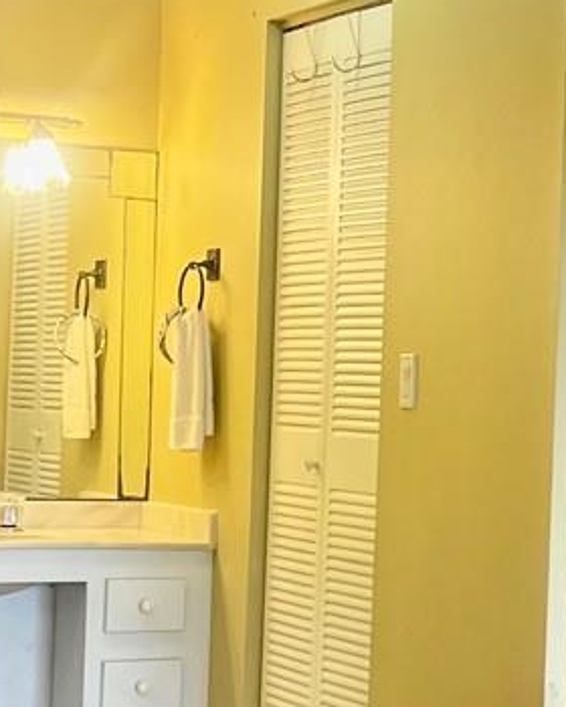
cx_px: 817
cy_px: 394
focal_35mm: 116
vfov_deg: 16.6
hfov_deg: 12.7
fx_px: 2429
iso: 80
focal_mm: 5.7
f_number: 1.5
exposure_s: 1/120
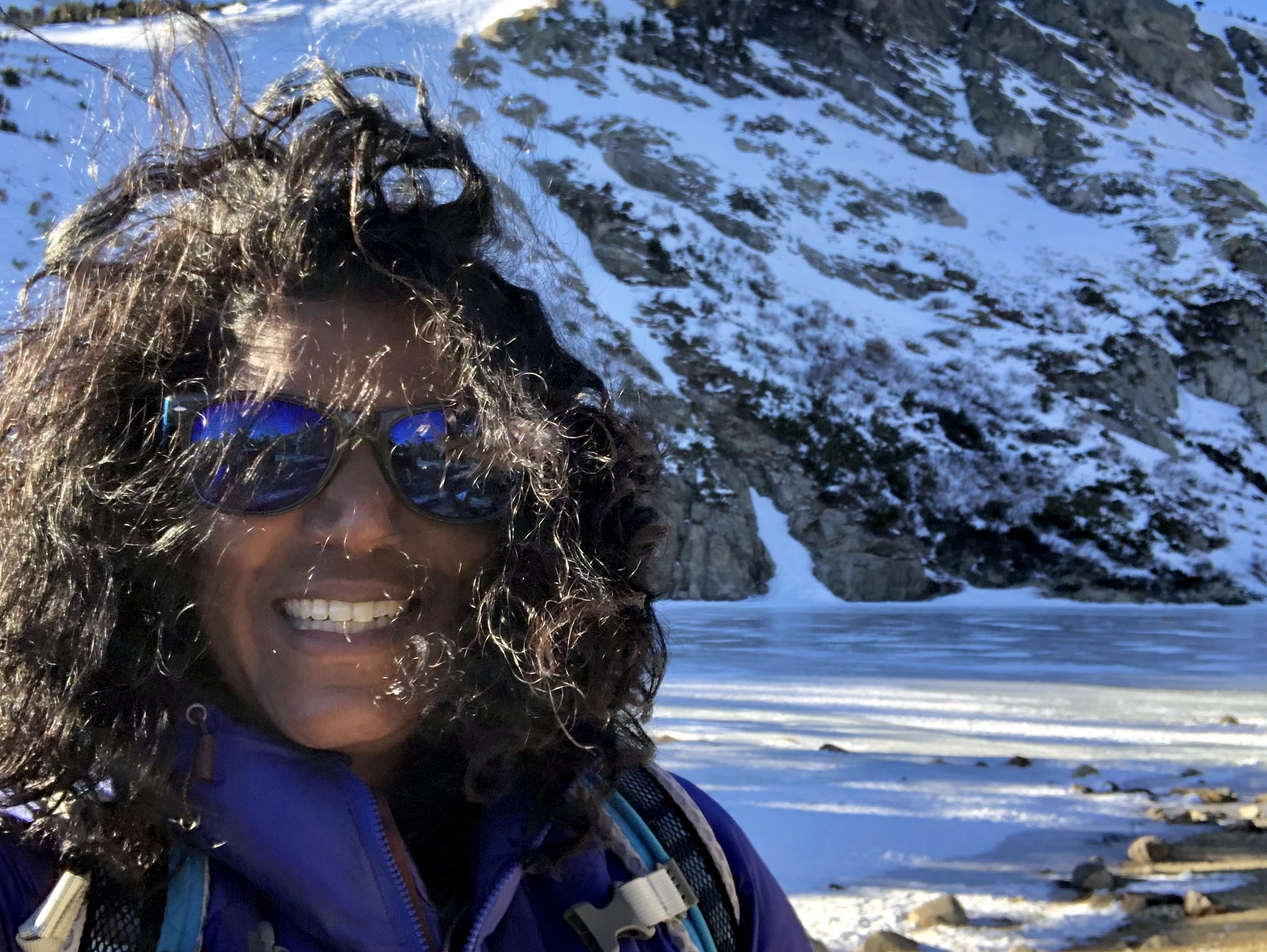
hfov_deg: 47.8
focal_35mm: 39
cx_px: 600
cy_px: 416
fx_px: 1428
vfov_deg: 36.8
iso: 20
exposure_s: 1/168
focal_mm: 2.87
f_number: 2.2
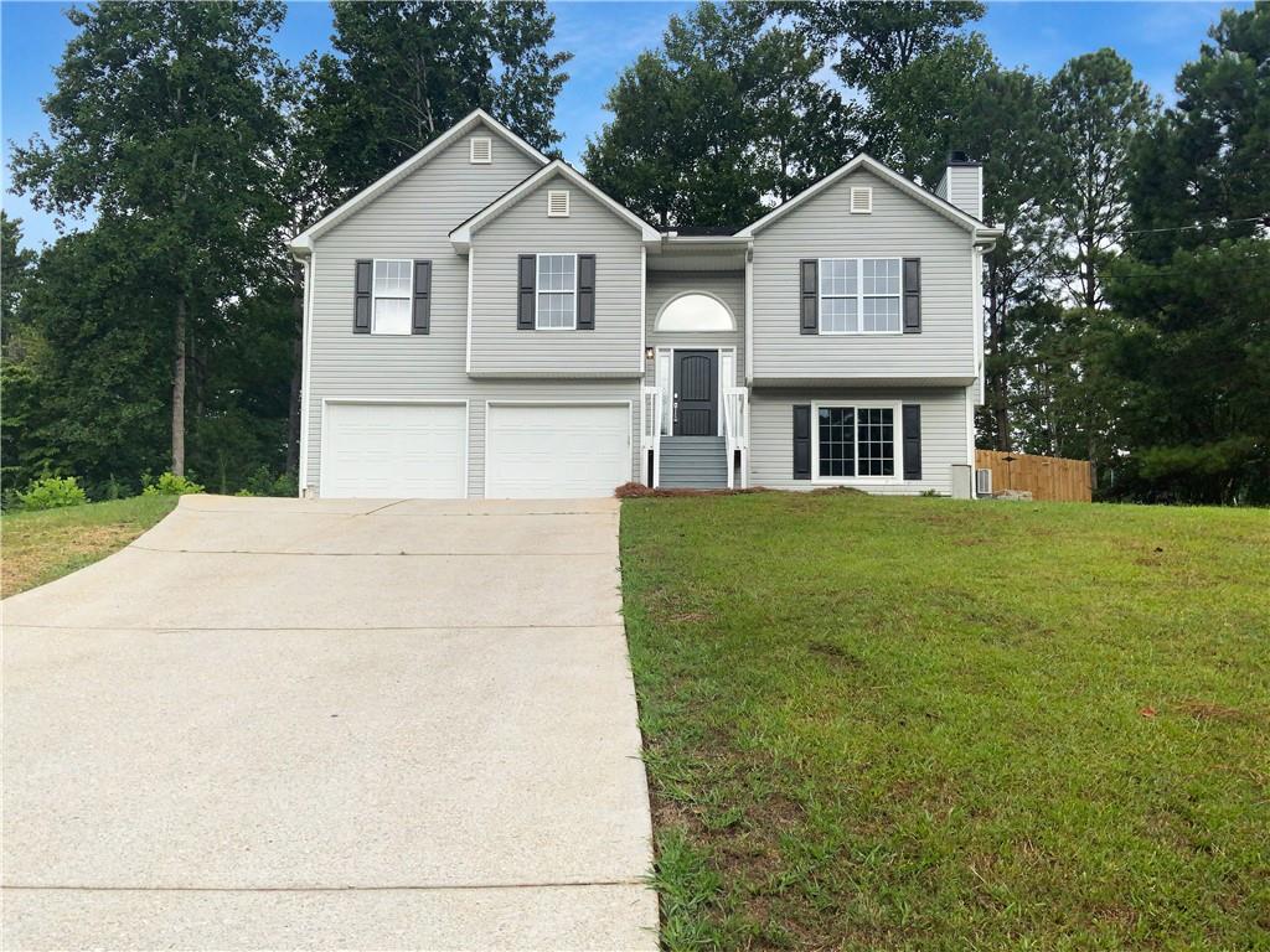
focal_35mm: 29
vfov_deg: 48.2
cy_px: 476
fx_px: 1064
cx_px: 635
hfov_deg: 61.7
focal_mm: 3
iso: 16
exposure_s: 1/640
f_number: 1.8
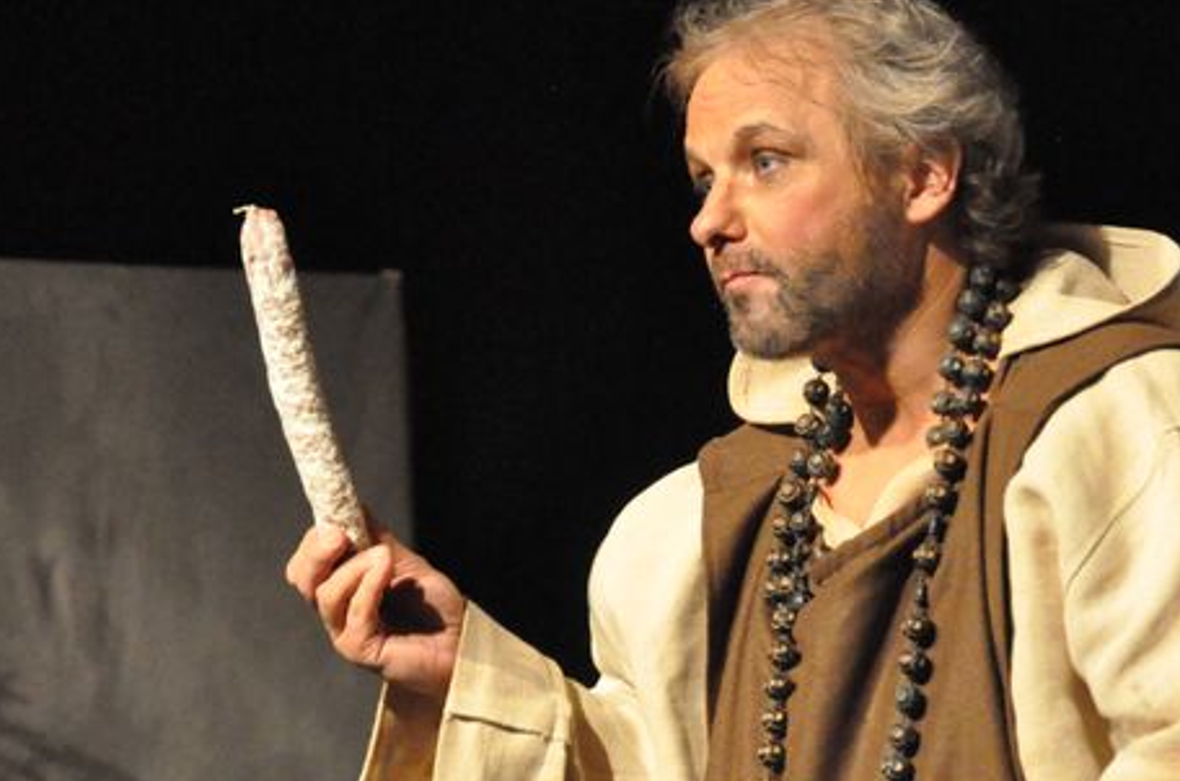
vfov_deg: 5.8
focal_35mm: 237
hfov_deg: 8.7
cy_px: 583
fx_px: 7752
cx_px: 606
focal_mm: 90
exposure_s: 1/50
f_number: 5.6
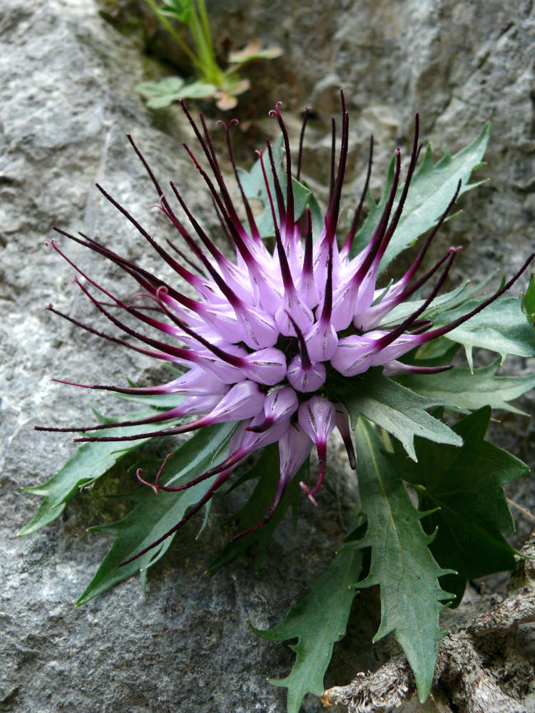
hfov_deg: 38.7
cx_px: 268
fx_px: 762
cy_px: 356
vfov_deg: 50.1
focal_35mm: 37
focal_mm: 7.4
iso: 100
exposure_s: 1/160
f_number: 3.2
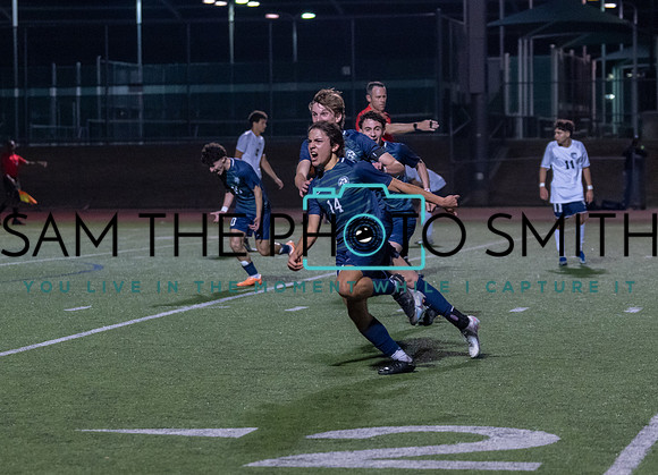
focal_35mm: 153
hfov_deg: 13.1
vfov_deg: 9.5
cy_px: 260
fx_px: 2867
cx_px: 318
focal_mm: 81
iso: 3200
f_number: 2.8
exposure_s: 1/1000
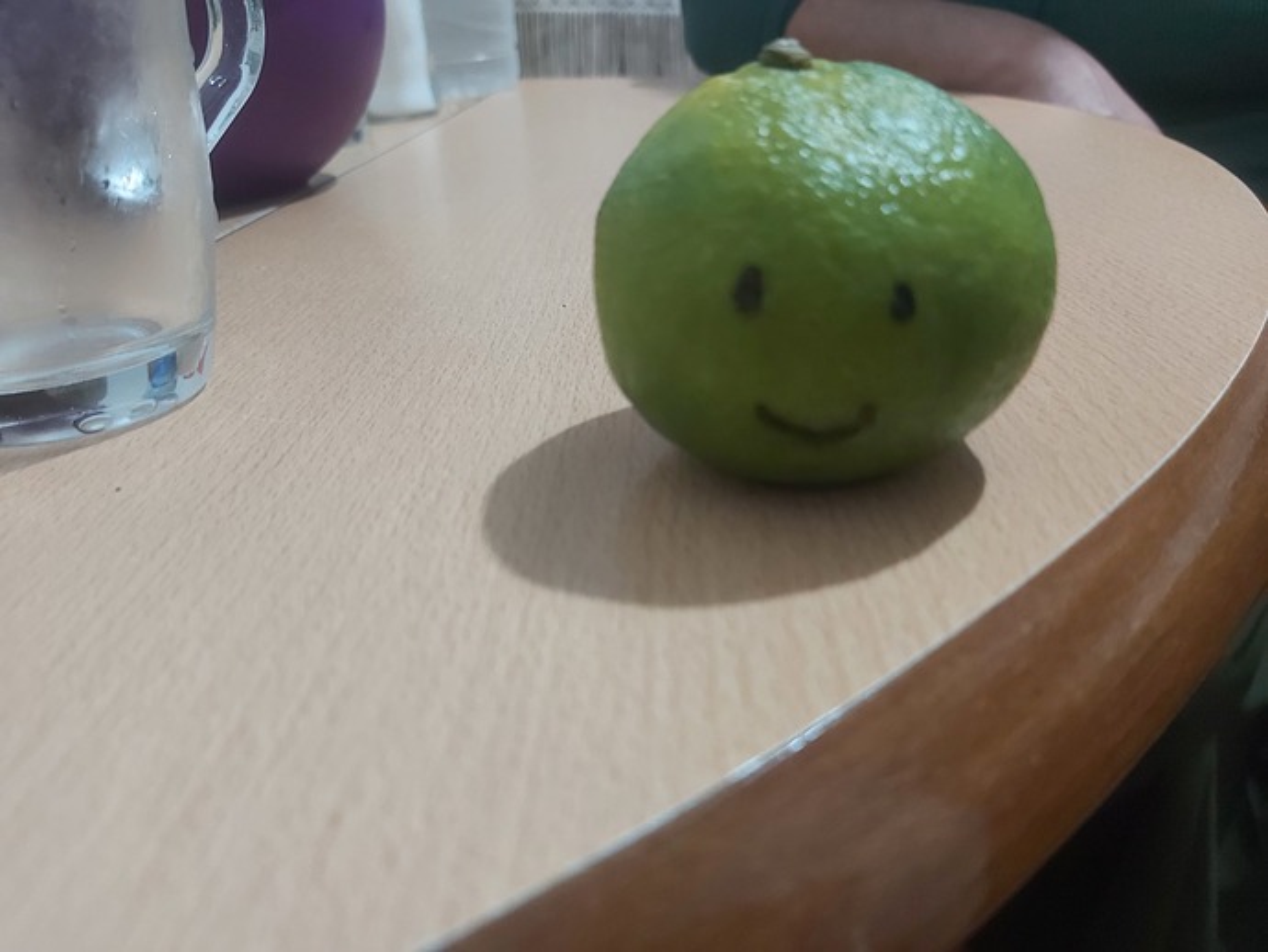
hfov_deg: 67.3
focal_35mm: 26
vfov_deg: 53.1
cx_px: 634
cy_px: 476
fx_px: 953
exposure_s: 1/25
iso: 400
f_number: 1.7
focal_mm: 3.92
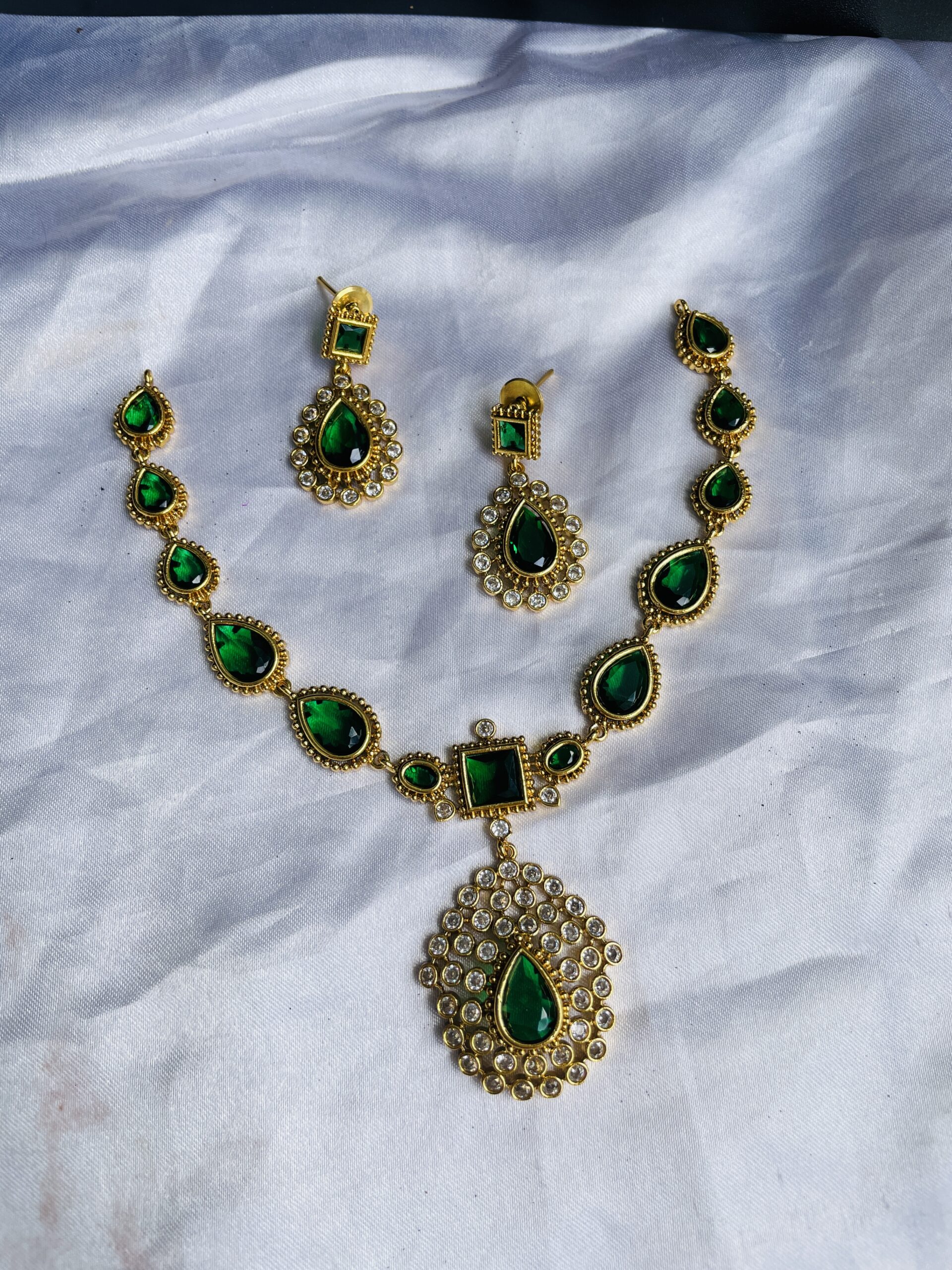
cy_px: 635
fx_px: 953
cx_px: 476
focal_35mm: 26
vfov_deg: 67.3
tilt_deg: -76.2
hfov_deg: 53.1
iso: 32
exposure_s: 1/283
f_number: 1.6
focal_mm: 4.2
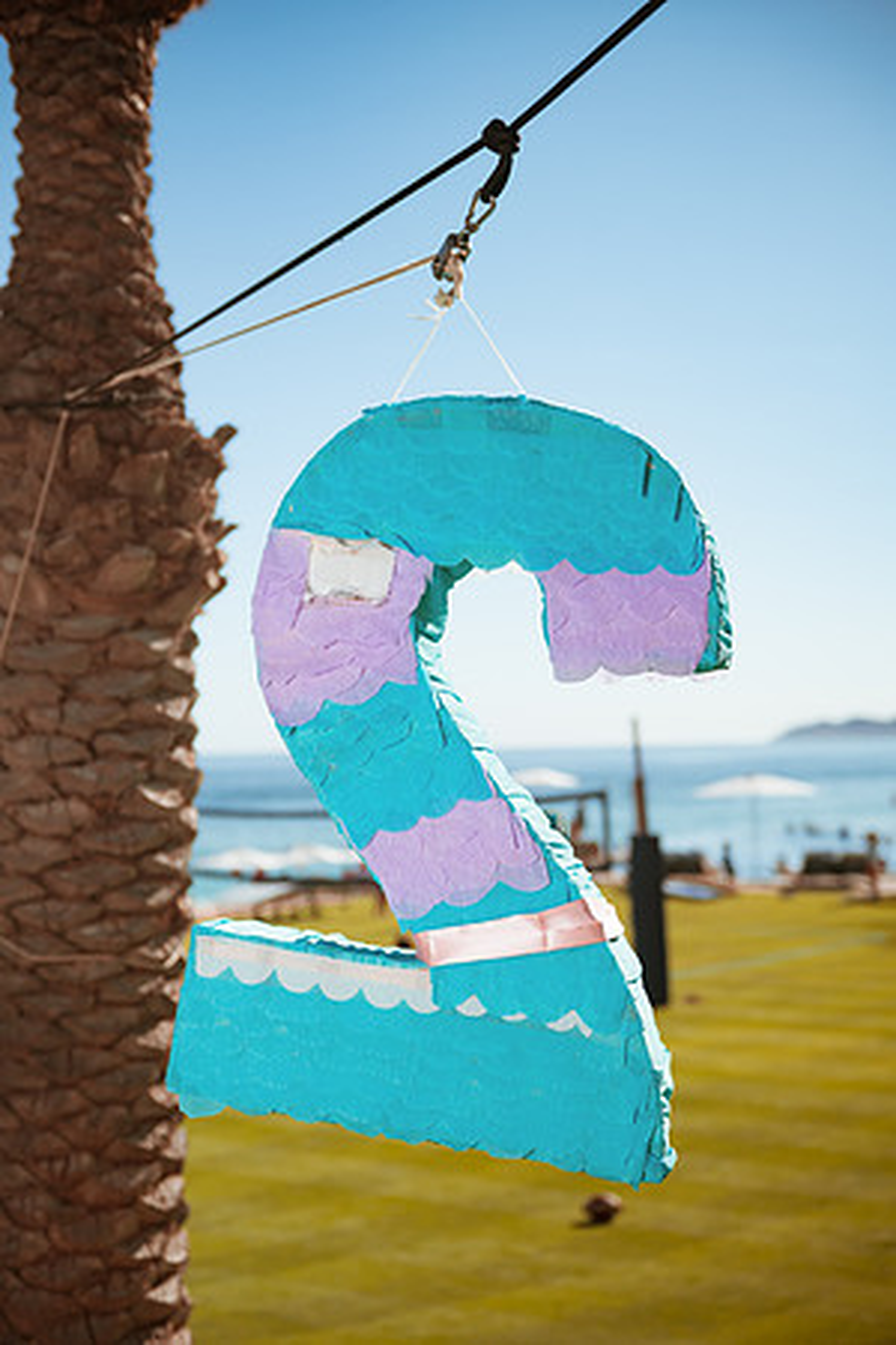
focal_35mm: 48
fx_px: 1792
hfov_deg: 28.1
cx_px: 448
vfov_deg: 41.1
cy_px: 672
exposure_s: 1/8000
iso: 250
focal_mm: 48
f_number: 3.2
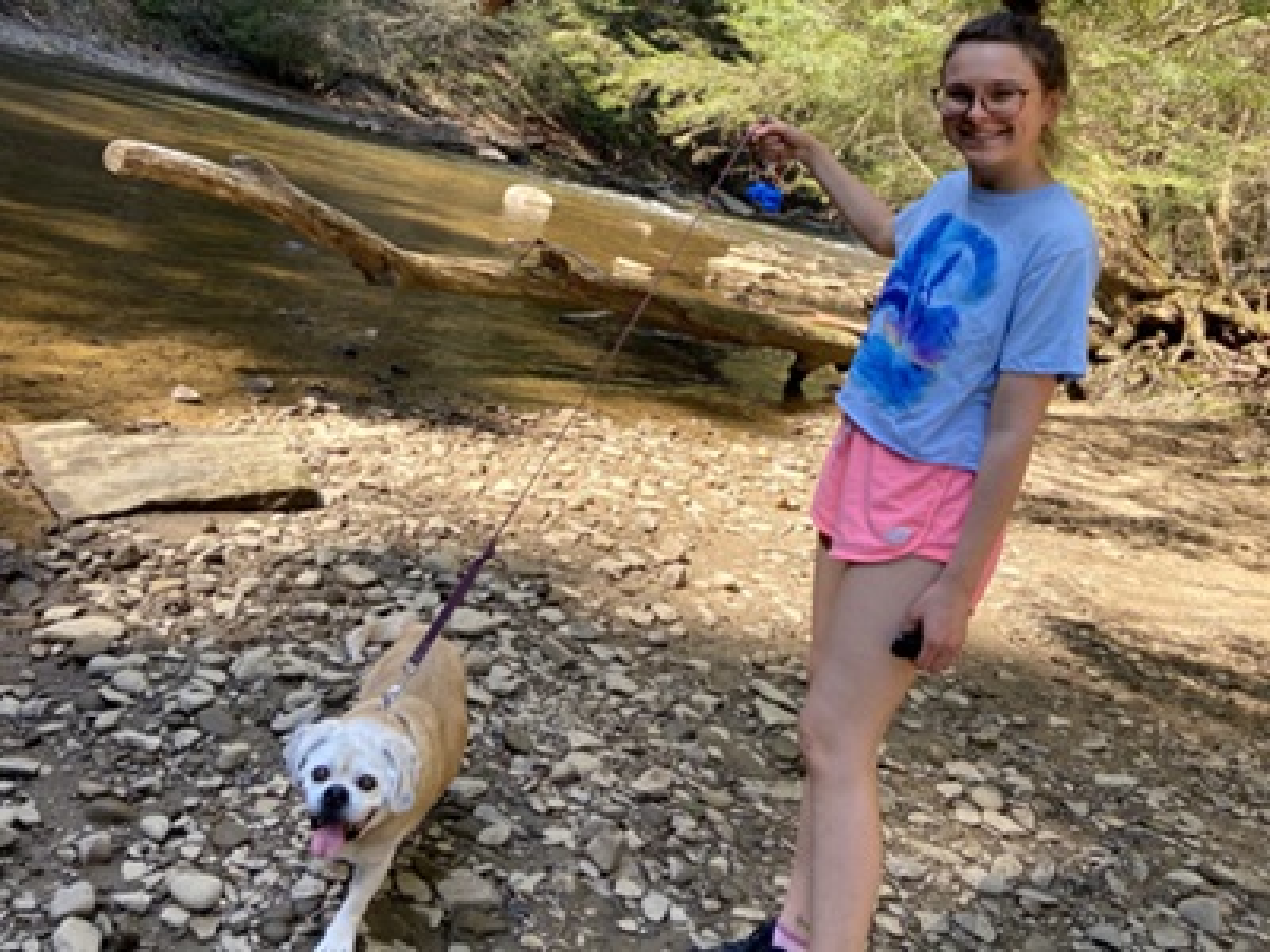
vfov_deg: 53.1
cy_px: 476
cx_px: 635
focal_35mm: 26
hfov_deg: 67.3
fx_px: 954
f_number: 1.8
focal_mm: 4.25
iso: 32
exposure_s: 1/303
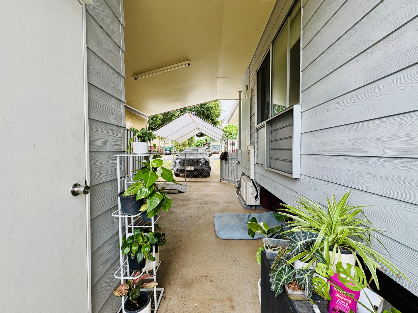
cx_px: 209
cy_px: 156
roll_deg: +0.3
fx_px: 169
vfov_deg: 85.7
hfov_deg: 102.1
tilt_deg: -2.5
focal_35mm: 14
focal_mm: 2.22
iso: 40
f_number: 2.2
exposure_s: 1/116
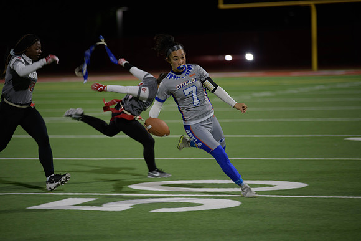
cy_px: 120
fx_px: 1655
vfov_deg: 8.3
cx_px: 180
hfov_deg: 12.4
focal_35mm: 165
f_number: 2.8
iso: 560
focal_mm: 165
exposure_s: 1/200
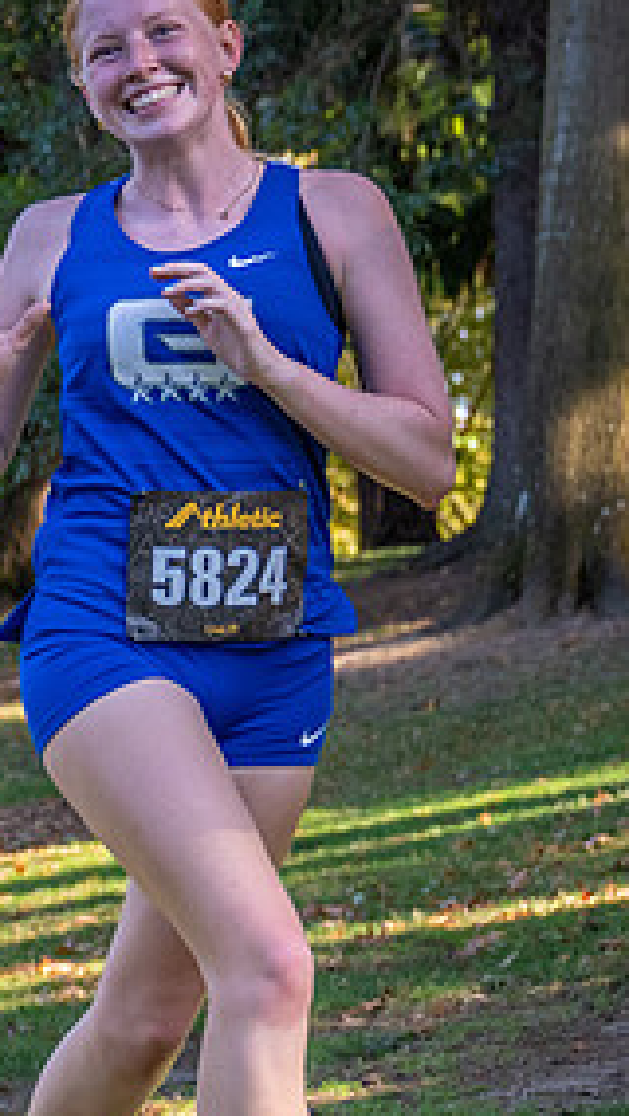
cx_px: -786
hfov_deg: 6.4
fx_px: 5390
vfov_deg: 11.8
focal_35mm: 182
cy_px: 704
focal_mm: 48
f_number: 3.5
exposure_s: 1/800
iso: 720
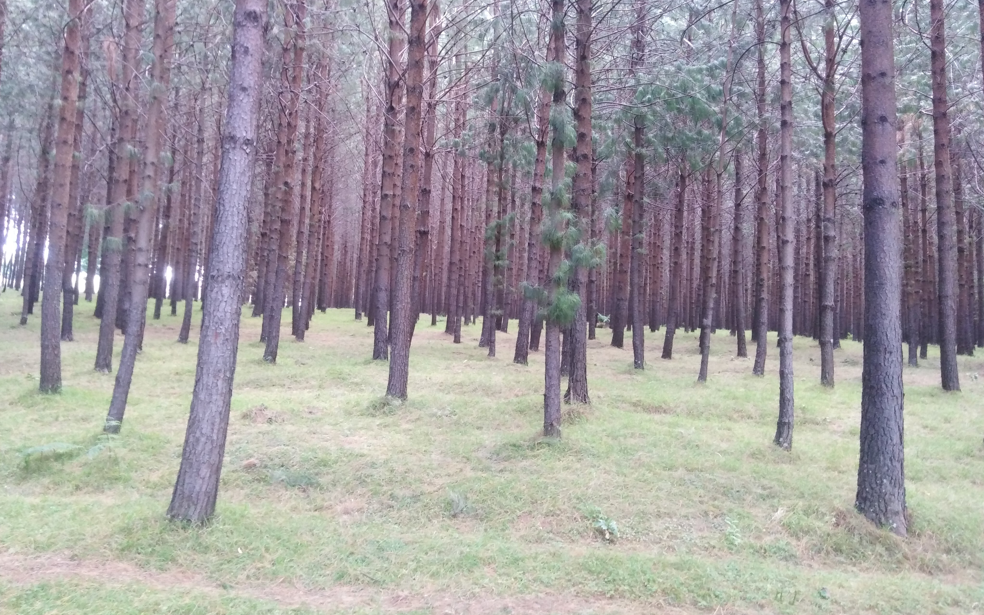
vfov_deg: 45.9
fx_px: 724
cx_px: 485
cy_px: 267
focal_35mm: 27
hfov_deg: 68.4
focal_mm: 3.46
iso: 363
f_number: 2.2
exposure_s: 1/24
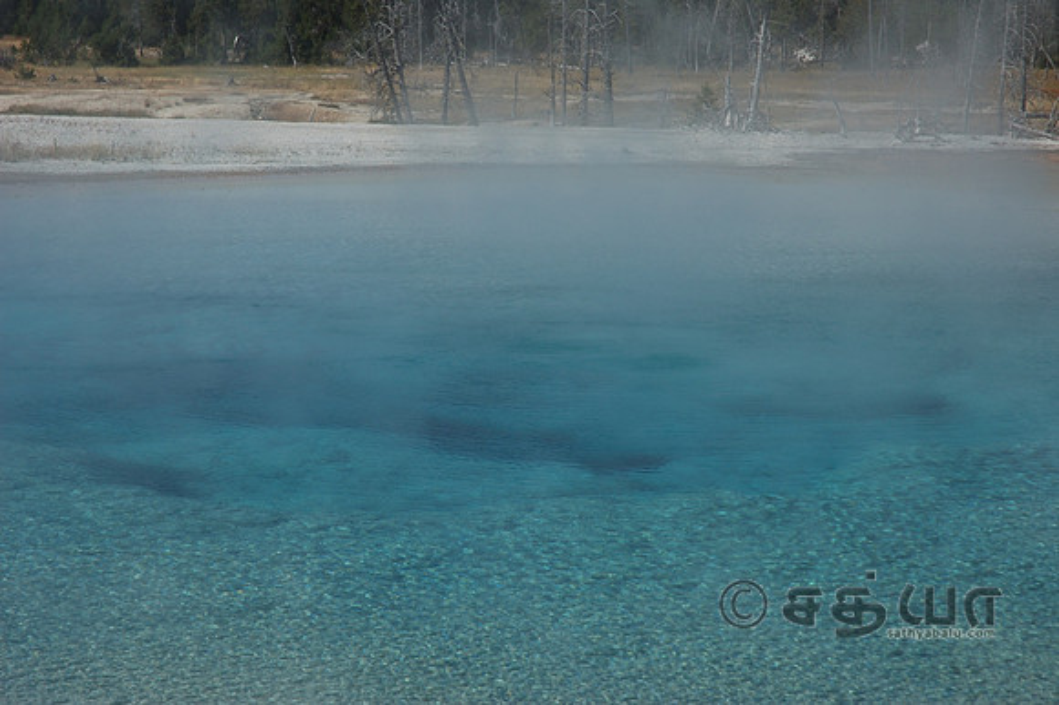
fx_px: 3087
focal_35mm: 105
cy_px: 352
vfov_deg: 13.0
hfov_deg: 19.5
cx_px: 530
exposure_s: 1/250
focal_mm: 70
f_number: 8
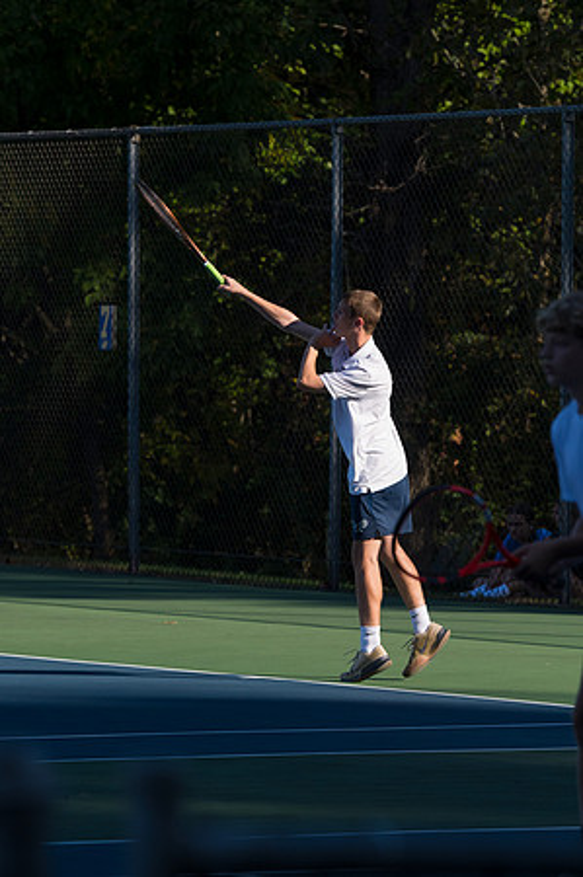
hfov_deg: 4.6
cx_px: 292
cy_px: 438
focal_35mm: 300
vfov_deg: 6.9
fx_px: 7304
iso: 320
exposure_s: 1/1600
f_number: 5.6
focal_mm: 200
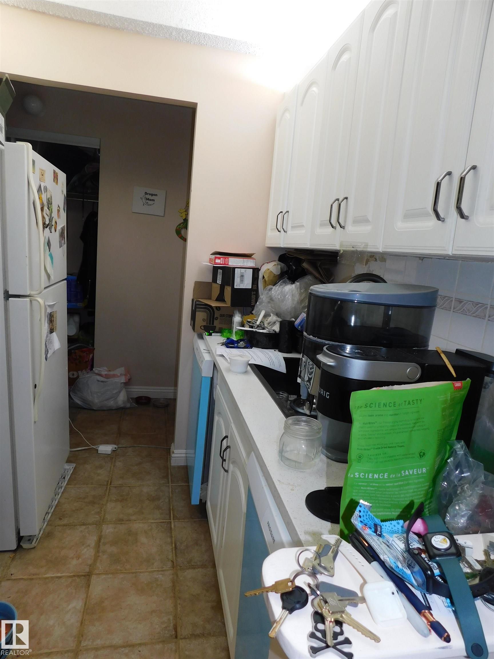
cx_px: 247
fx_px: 438
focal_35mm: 23
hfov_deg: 58.9
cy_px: 330
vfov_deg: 73.9
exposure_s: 1/50
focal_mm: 4
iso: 125
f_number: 3
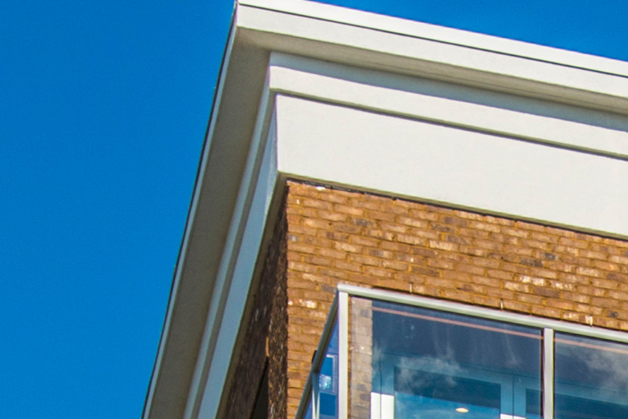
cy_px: 1263
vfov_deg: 5.3
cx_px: 1337
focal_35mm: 247
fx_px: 4310
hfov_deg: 7.9
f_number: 9
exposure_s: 1/320
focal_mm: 35
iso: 100
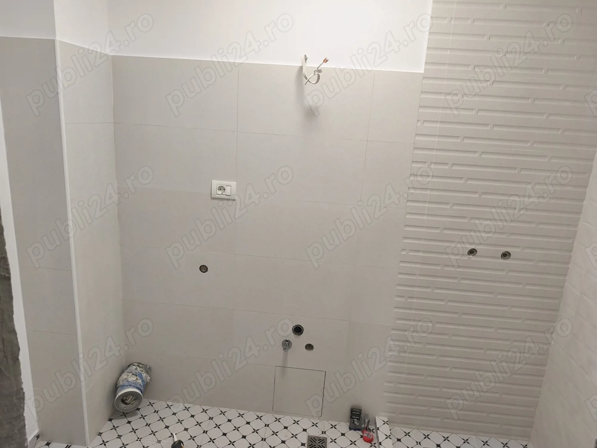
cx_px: 298
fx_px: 397
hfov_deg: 73.9
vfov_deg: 58.9
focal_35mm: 23
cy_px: 224
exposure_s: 1/99.9
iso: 400
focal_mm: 6.18
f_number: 1.65
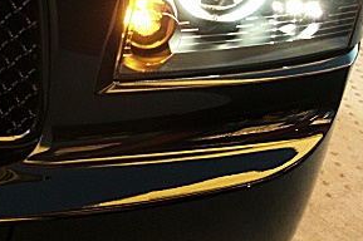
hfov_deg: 23.9
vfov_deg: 16.4
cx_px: 41
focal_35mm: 83
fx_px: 836
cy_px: 70
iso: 200
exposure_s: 1/80
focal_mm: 6.3
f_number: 2.8
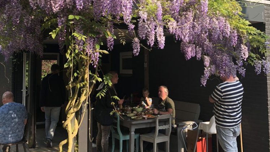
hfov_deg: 49.4
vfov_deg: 28.8
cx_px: 135
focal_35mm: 41
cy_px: 51
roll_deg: +1.0
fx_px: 294
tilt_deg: +4.6
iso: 20
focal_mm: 3.99
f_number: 1.8
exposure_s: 1/387
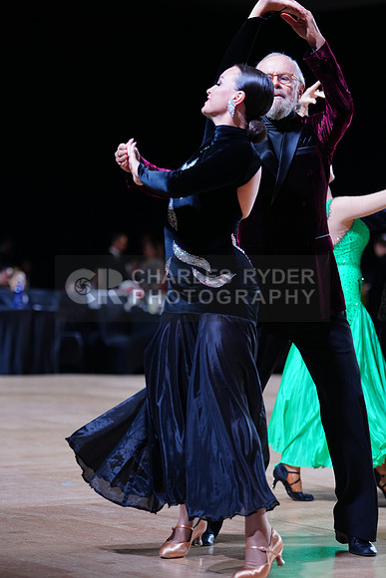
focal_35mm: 112
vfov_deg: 18.3
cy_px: 289
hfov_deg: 12.2
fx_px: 1800
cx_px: 193
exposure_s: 1/500
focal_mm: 112
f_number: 2.8
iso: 800
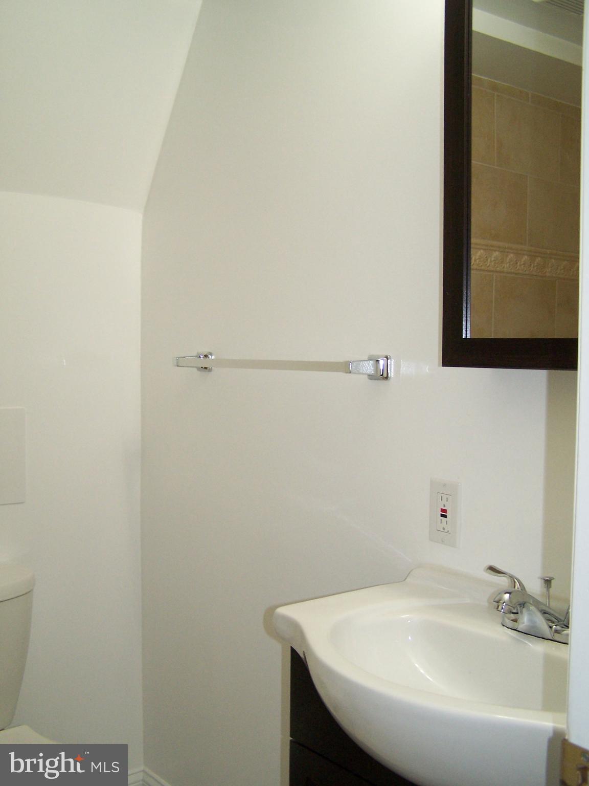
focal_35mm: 38
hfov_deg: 37.7
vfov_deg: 49.0
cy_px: 393
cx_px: 294
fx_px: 862
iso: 140
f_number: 2.8
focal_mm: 6.3
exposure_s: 1/125
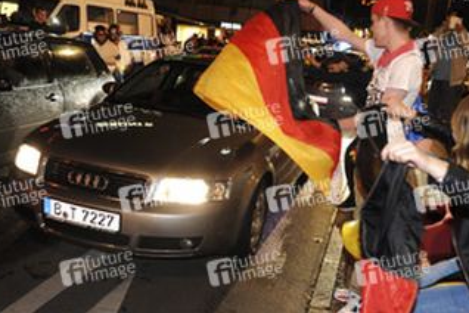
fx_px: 443
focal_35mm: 34
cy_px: 158
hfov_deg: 55.6
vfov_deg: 38.9
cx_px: 264
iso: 1250
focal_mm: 24
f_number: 2.8
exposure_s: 1/50
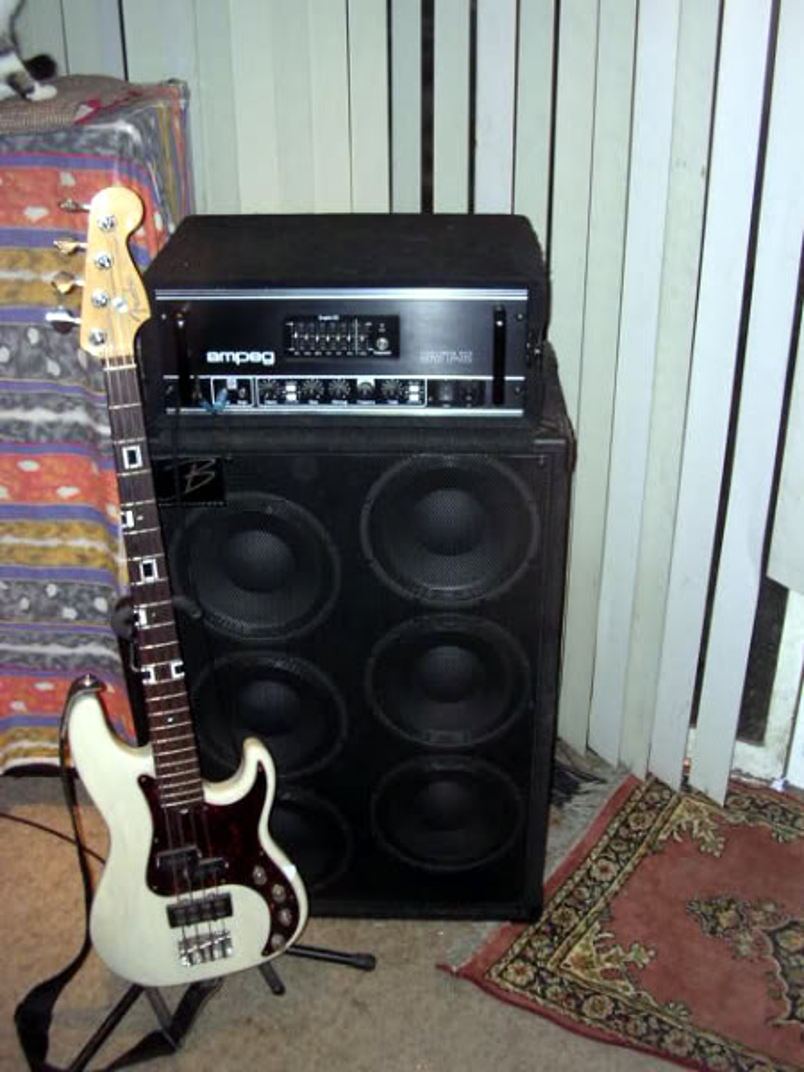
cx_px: 402
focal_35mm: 38
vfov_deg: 49.0
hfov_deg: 37.7
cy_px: 536
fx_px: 1177
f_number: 2.8
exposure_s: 1/60.1
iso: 180
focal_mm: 5.8
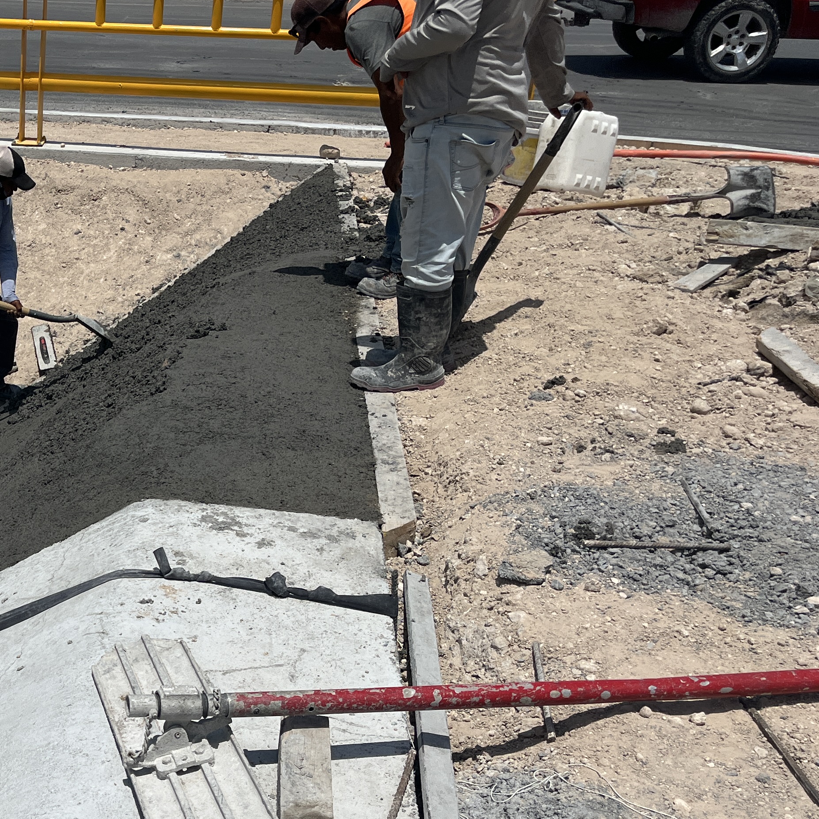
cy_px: 492
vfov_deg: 33.9
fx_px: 1338
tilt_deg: -25.6
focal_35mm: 50
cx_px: -21
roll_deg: -1.3
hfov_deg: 31.2
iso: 50
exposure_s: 1/13333
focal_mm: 5.1
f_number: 1.6
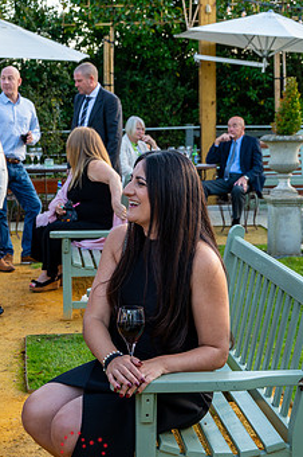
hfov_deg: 17.5
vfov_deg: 26.0
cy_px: 263
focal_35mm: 78
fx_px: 987
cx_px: 143
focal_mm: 59
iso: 800
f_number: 8
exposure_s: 1/250
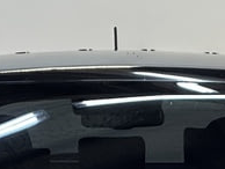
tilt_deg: -5.4
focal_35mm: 357
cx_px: 121
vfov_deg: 4.1
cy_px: 354
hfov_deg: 5.5
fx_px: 2323
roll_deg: +0.0
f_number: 2.8
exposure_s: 1/50
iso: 160
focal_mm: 9
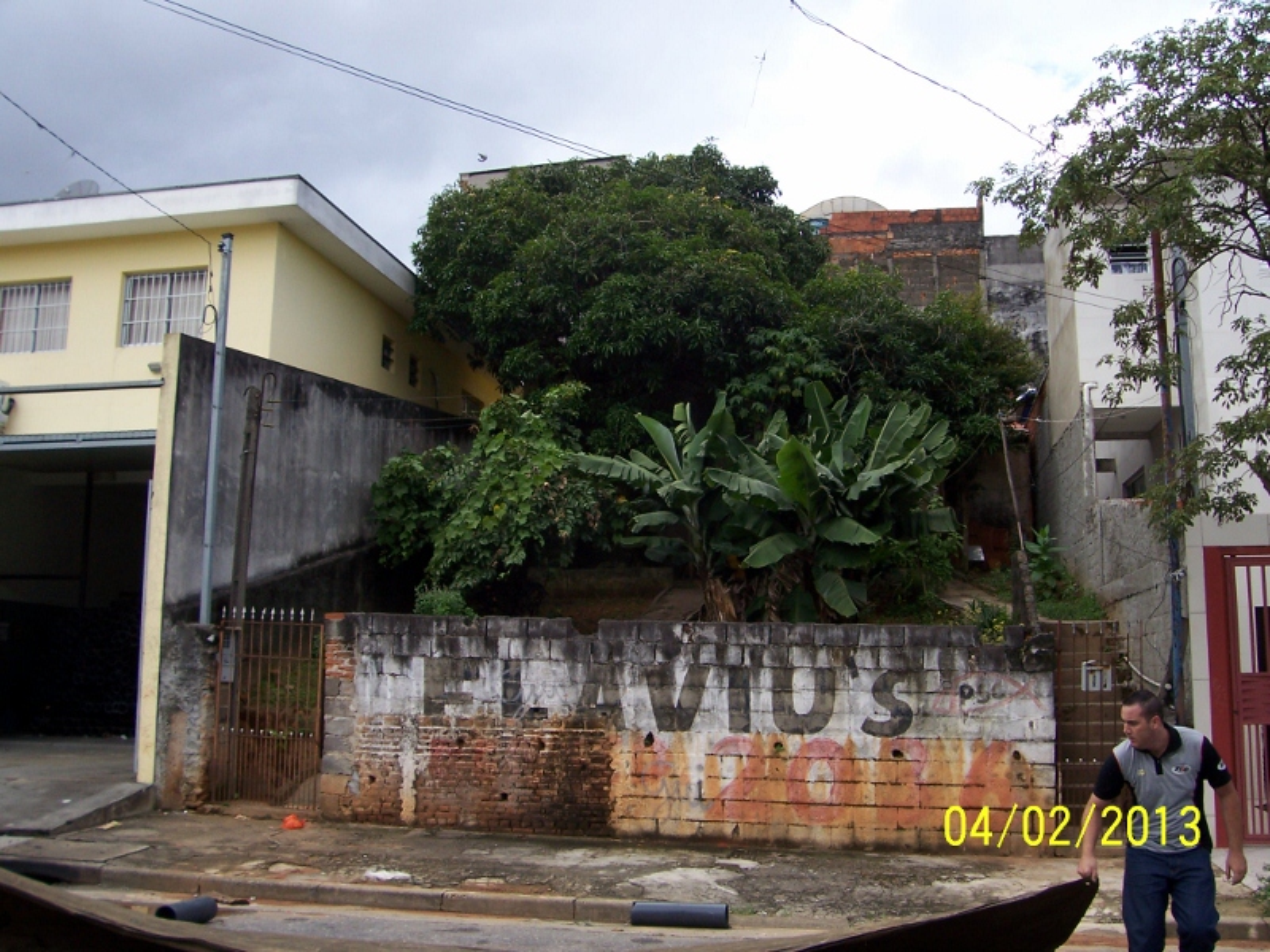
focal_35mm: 34
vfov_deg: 41.8
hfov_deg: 54.0
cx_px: 635
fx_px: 1247
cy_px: 476
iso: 80
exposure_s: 1/350
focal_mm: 5.6
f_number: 5.6
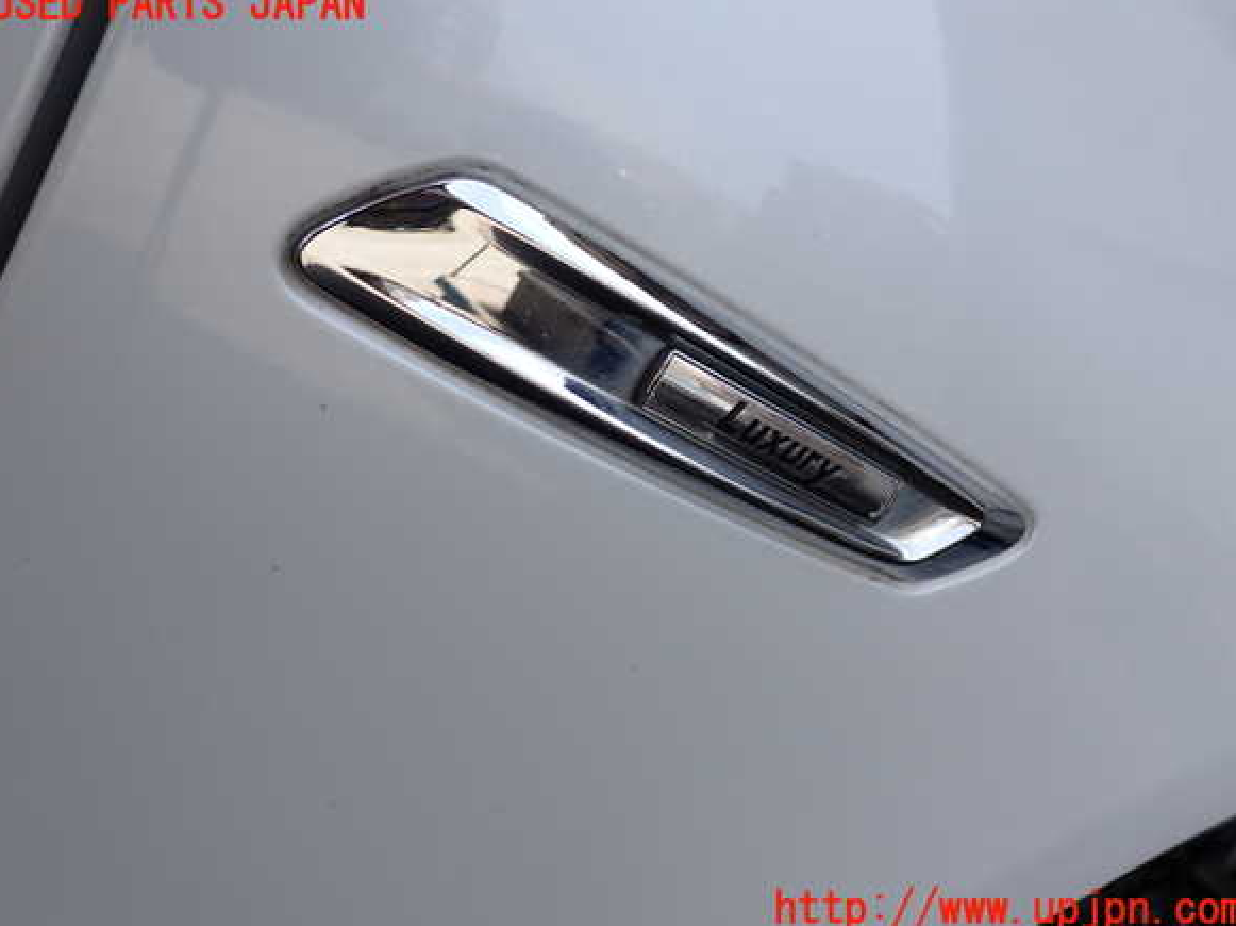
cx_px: 617
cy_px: 458
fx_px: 1106
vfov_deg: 45.4
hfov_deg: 58.4
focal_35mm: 31
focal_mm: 5.4
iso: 100
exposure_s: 1/500
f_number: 3.2
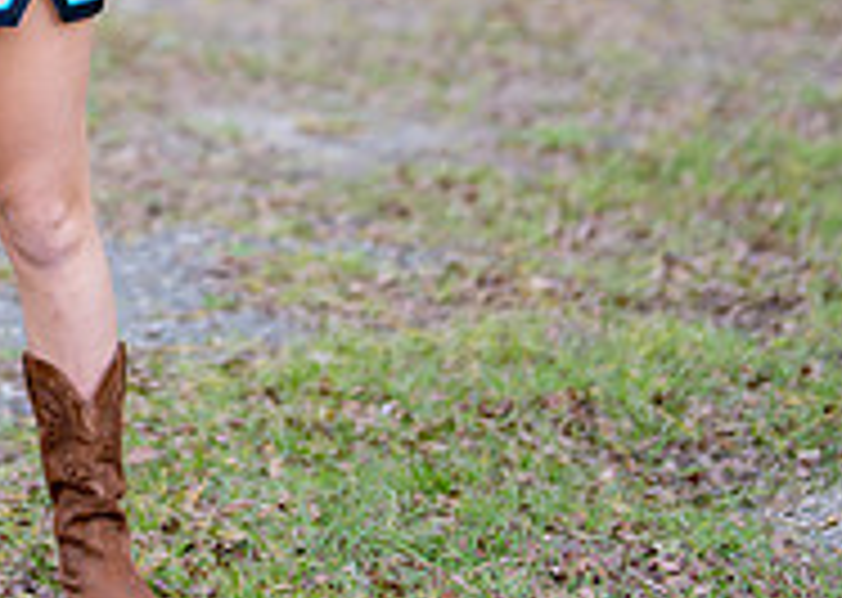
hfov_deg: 10.2
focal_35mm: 195
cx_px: -18
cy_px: -230
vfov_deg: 7.3
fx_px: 4656
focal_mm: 50
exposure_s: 1/400
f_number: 1.2
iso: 800
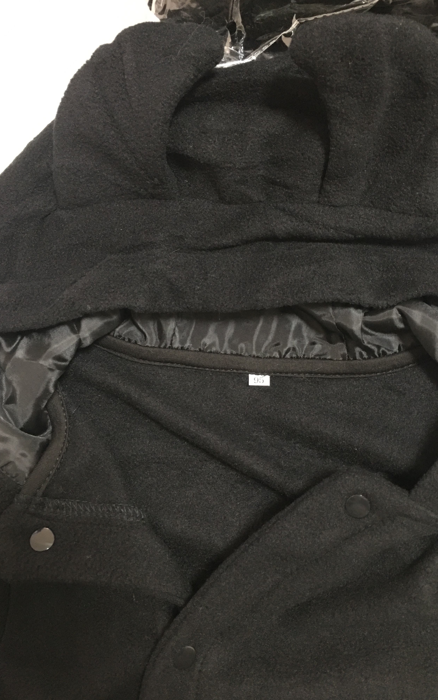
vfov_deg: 61.2
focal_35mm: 31
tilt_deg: -83.3
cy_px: 349
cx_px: 249
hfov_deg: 40.5
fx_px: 592
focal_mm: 4.15
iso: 125
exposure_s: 1/4
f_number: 2.2
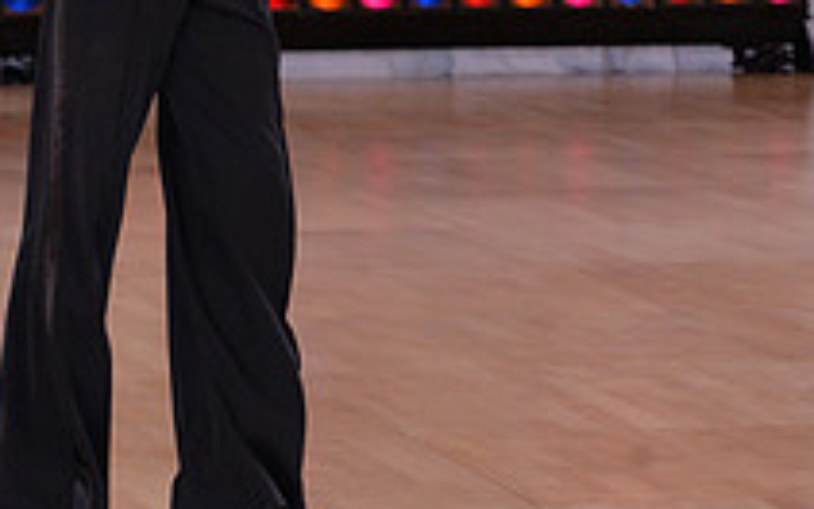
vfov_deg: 3.8
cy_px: -208
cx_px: 179
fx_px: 7567
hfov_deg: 6.2
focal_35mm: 341
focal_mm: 122
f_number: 5.6
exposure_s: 1/250
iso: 2000
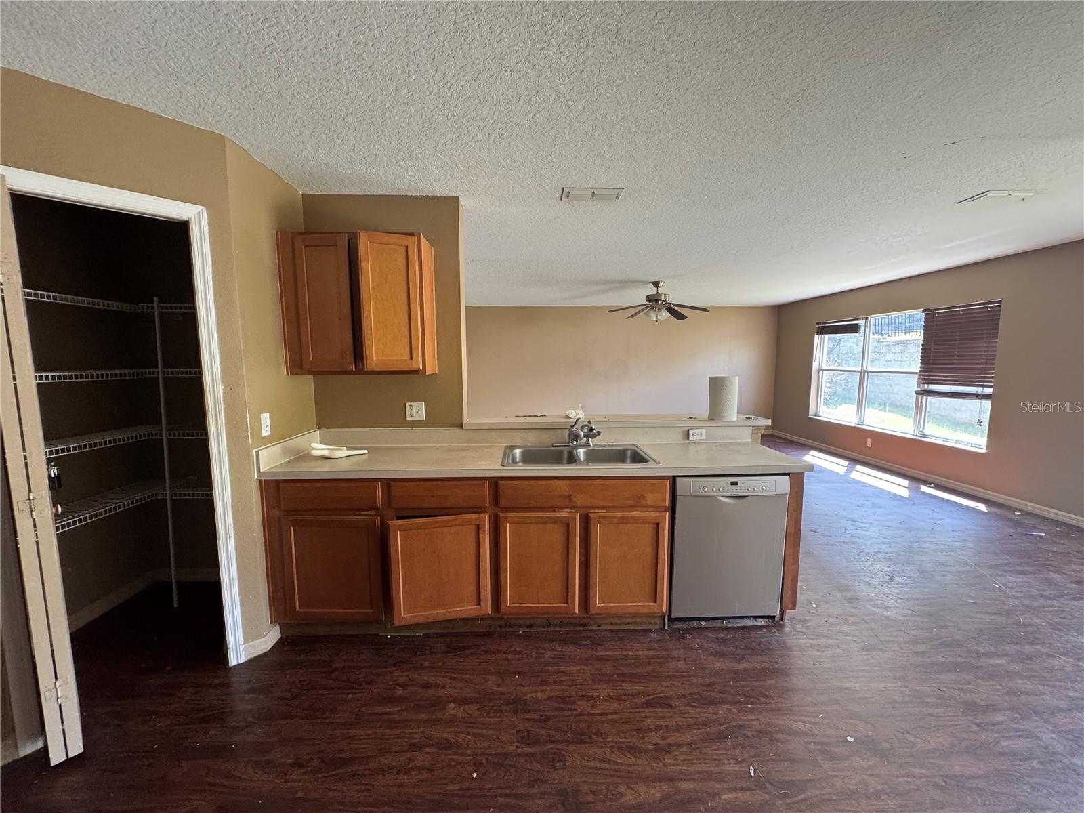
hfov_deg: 102.1
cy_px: 406
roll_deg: -0.2
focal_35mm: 14
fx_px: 438
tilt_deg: -6.4
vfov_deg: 85.7
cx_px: 542
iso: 250
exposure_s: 1/99
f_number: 2.2
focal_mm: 2.22
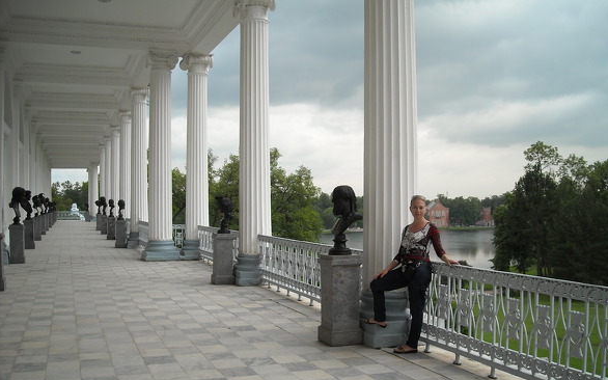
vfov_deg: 33.5
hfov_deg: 51.5
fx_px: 630
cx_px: 309
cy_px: 225
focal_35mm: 38
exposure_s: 1/419
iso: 64
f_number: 2.8
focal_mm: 5.7
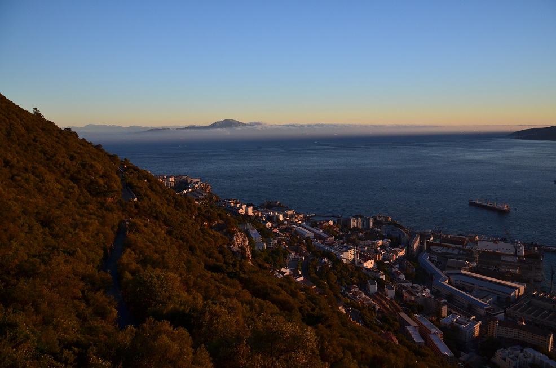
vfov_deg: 47.7
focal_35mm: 27
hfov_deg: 67.5
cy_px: 184
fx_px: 416
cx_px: 278
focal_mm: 18
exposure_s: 1/640
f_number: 4.5
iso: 320
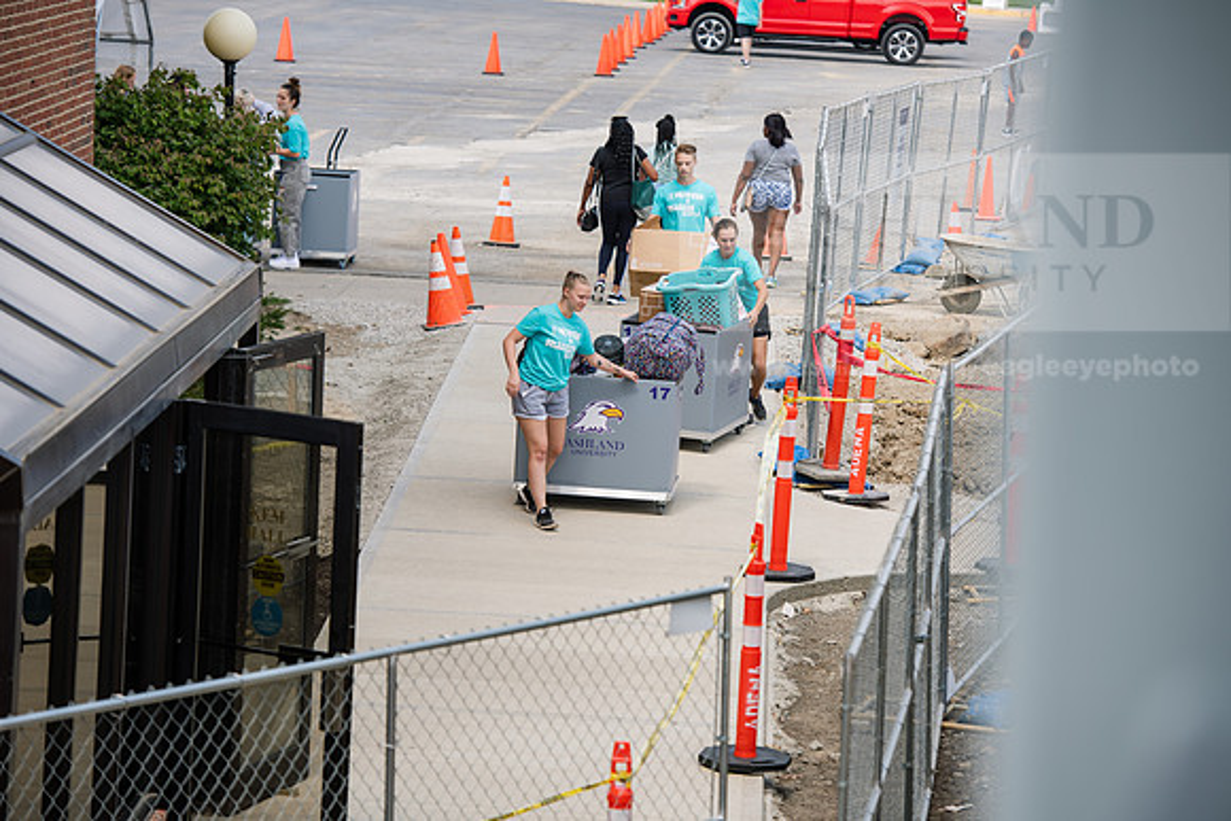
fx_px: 4617
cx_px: 616
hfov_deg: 15.2
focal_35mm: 135
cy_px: 410
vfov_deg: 10.2
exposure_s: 1/400
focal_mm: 135
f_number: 4
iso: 100
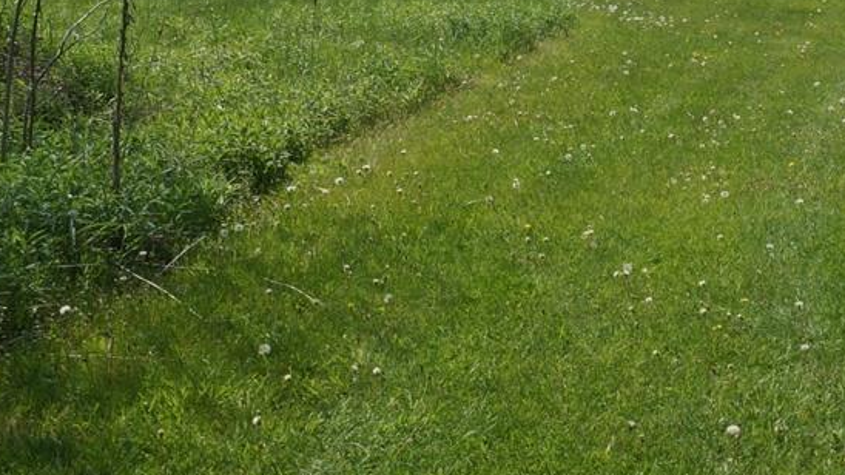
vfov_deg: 16.9
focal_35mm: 69
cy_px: -51
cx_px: 644
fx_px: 1546
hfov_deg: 30.0
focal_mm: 16
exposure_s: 1/60
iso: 100
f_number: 16
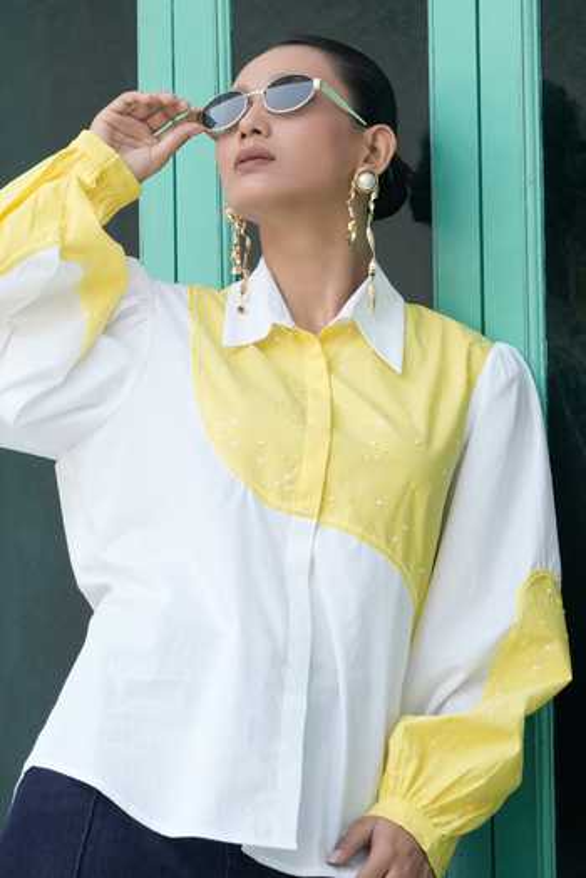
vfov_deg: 28.8
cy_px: 439
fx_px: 1709
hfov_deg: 19.5
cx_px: 293
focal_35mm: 70
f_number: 7.1
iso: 250
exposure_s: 1/160
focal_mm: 70
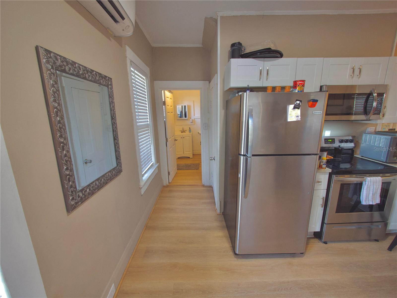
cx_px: 198
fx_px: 161
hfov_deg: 102.1
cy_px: 149
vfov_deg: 85.7
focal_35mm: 14
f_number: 4
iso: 1250
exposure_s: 1/60
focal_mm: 7
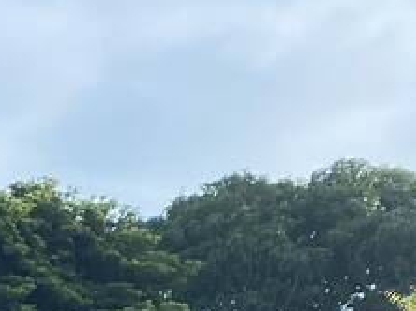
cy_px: 968
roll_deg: -1.1
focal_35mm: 168
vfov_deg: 7.6
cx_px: -619
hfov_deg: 10.1
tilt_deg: -6.6
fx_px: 2018
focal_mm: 4.25
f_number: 1.8
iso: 32
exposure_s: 1/898
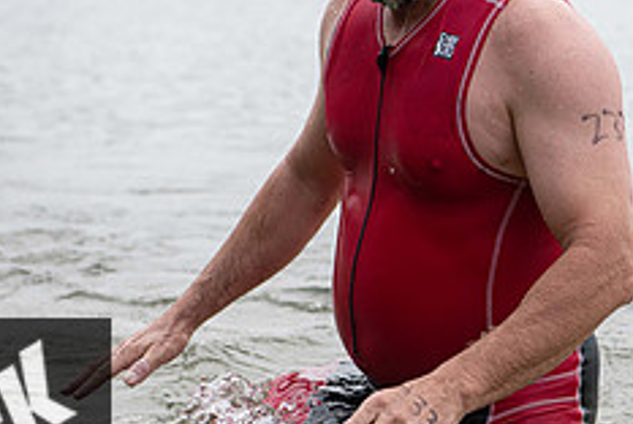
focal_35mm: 174
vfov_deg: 7.9
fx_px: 3063
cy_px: 178
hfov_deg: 11.7
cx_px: 513
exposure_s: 1/640
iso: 500
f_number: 4
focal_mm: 70
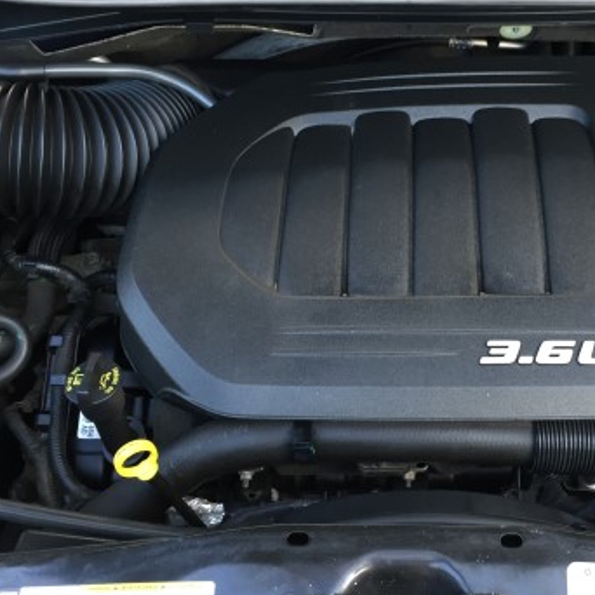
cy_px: 247
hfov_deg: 35.0
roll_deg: +3.5
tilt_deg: -40.1
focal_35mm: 48
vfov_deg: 35.3
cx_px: 405
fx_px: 933
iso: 64
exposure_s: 1/30
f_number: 2.2
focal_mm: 4.15
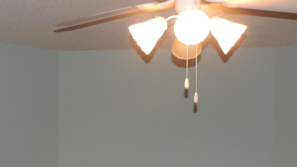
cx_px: 91
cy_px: 210
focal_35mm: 83
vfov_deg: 14.1
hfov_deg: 25.4
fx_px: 654
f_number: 3.1
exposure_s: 1/30
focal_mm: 5.3
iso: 200
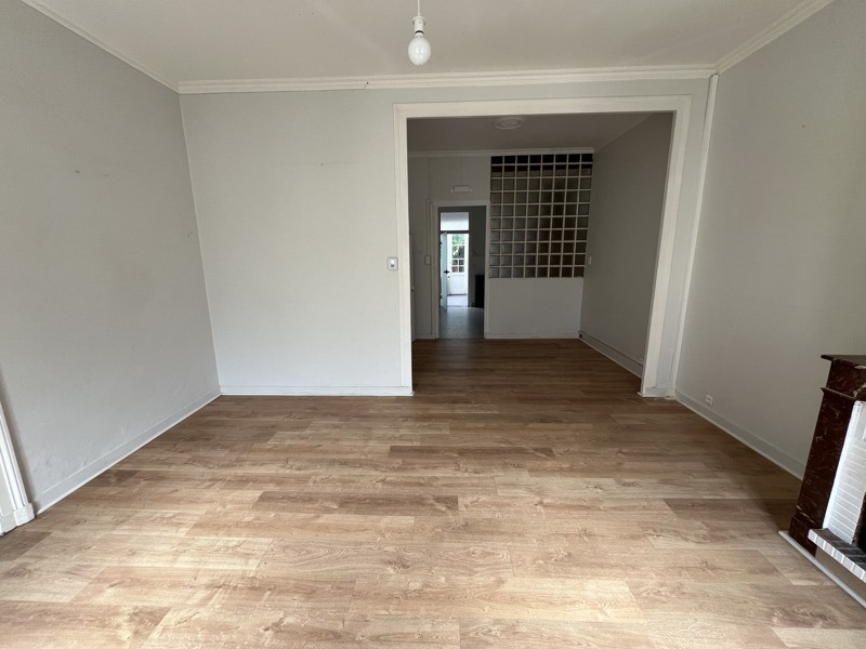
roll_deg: +1.1
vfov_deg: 89.9
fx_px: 325
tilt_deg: -12.3
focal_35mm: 13
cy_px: 324
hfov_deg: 106.2
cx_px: 433
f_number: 1.8
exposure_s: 1/99
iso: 80
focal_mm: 1.57
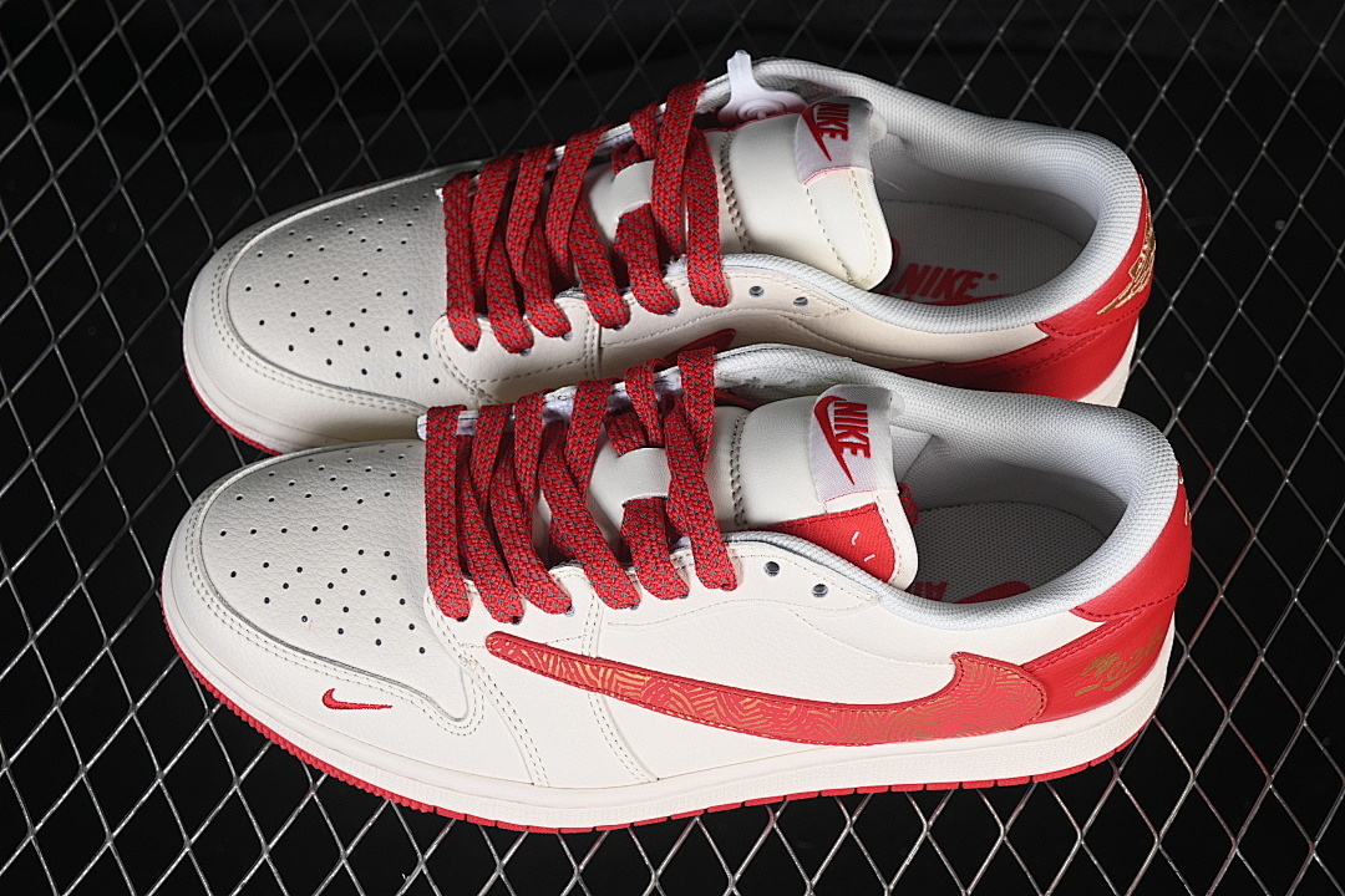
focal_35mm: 75
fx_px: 2802
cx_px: 672
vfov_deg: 18.2
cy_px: 448
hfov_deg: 27.0
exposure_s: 1/80
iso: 160
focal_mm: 50
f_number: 7.1
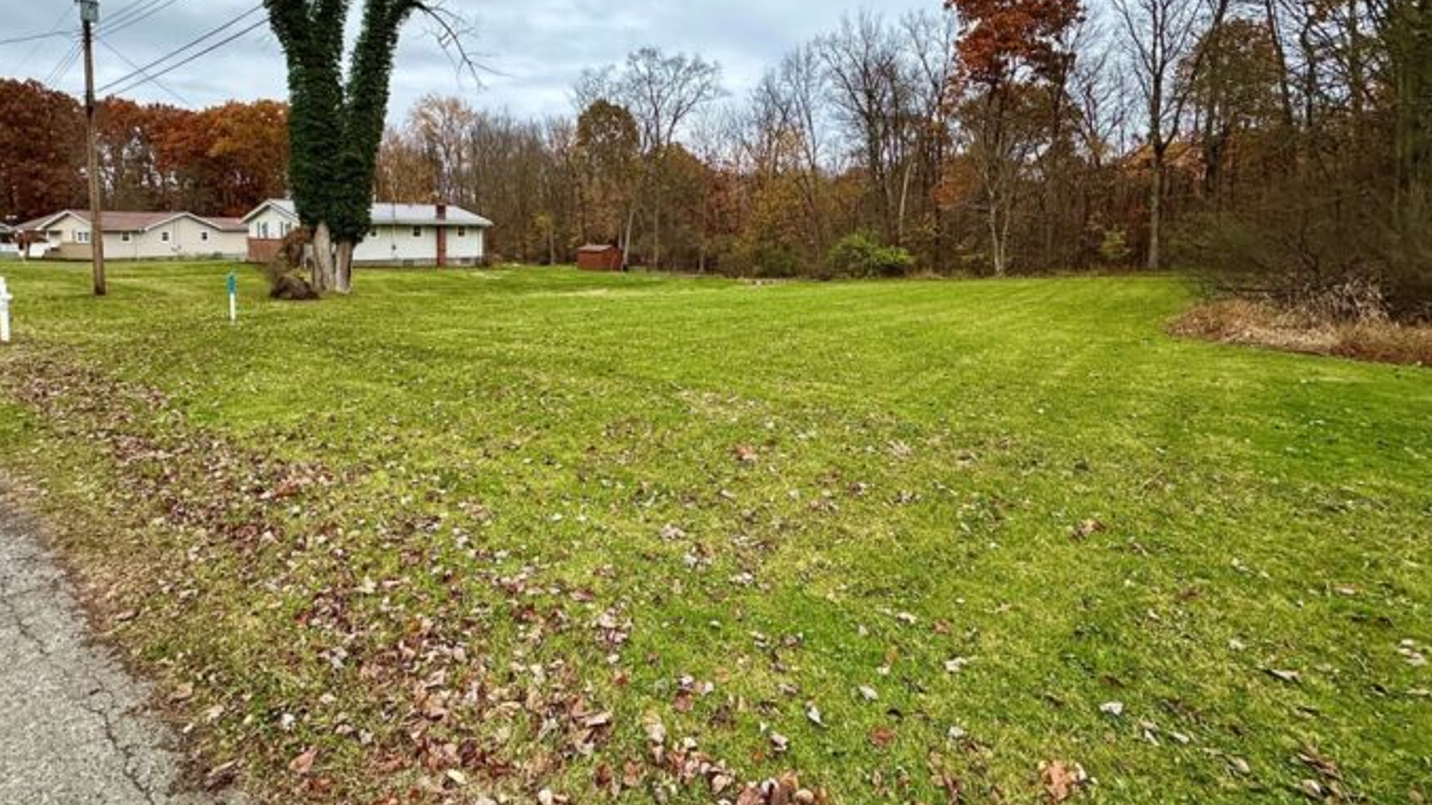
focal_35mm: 18
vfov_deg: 59.6
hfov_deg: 92.5
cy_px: 270
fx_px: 683
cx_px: 661
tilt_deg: -3.1
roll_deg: -0.1
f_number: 2.2
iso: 100
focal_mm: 2.22
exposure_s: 1/99
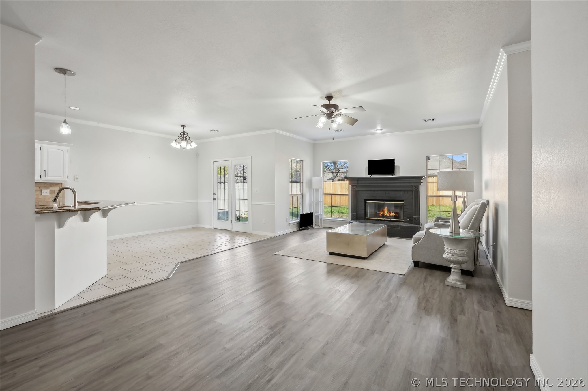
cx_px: 294
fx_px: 253
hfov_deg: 98.6
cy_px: 196
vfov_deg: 75.4
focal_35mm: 16
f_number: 11
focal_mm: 15.5
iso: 800
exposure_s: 1/40
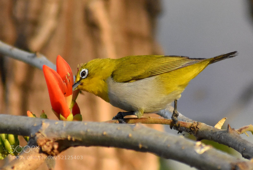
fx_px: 3166
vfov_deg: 3.1
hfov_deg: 4.6
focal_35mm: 450
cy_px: 85
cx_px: 126
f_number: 6.3
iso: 1600
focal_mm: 300
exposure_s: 1/1600
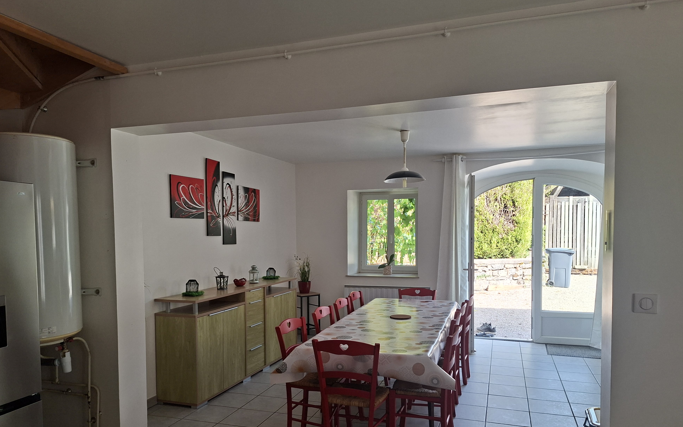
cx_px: 334
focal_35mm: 25
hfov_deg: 72.5
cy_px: 256
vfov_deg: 49.0
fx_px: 465
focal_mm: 5.54
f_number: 1.8
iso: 50
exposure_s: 1/116
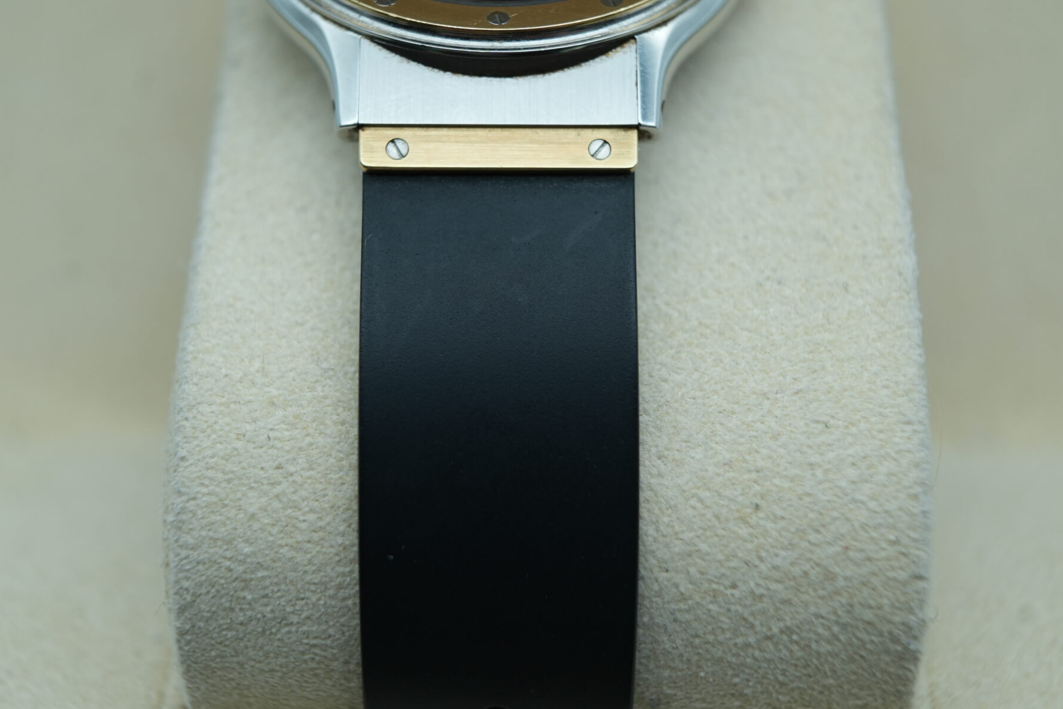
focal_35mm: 50
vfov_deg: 26.9
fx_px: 1476
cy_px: 273
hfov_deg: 39.6
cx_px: 505
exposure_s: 1/250
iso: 400
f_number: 5
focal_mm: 35
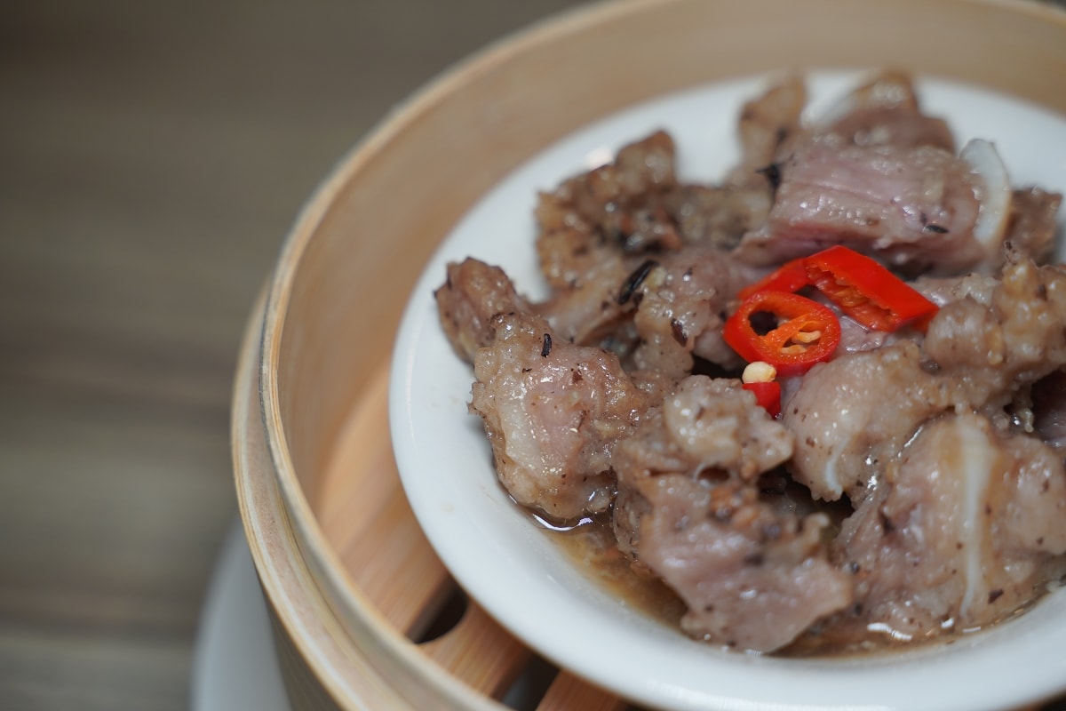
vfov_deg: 18.2
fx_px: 2221
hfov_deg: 27.0
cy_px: 356
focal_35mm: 75
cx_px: 533
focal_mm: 75
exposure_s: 1/160
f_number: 4
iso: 250
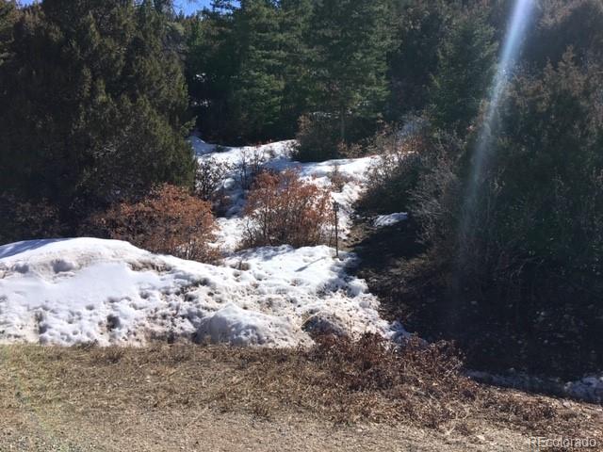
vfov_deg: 48.2
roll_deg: -5.9
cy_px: 226
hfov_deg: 61.7
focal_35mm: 29
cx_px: 302
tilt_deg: -4.5
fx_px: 505
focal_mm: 4.15
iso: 25
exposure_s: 1/1972
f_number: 2.2
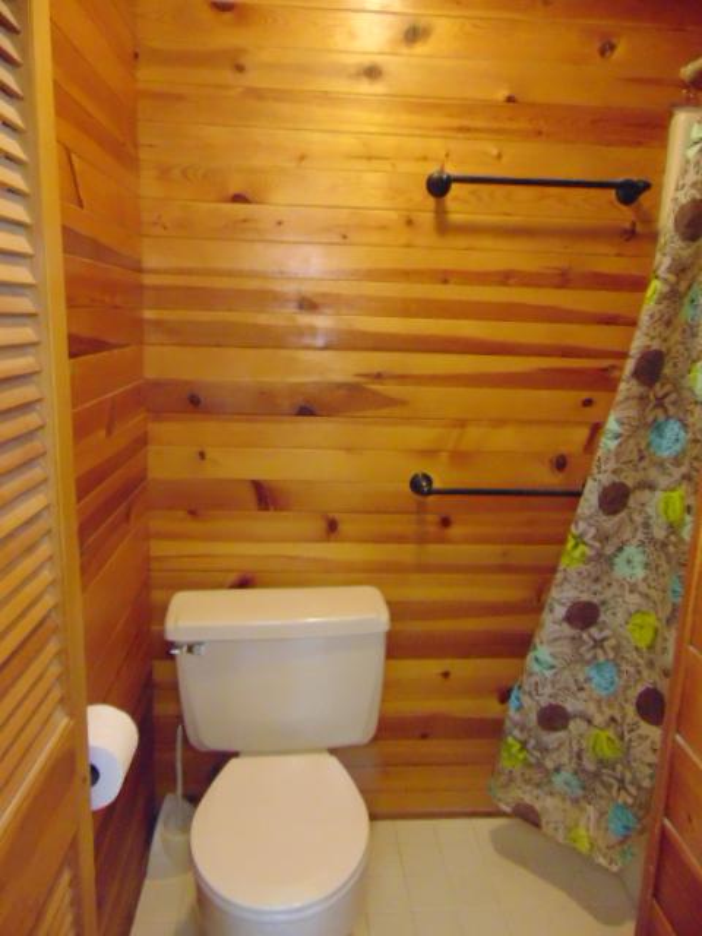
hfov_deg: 54.9
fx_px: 676
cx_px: 351
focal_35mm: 25
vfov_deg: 69.4
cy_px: 468
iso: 800
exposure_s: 1/30
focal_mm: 4.5
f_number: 3
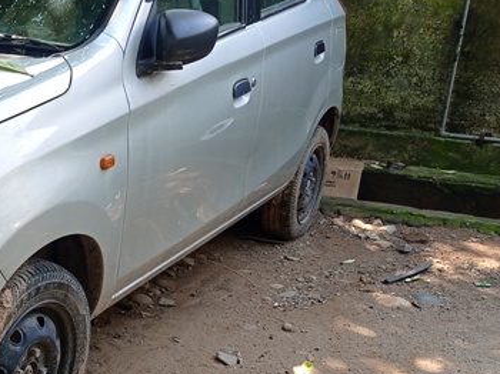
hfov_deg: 28.0
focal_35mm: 64
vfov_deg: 22.8
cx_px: -26
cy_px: 258
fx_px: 924
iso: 101
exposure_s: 1/401
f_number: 1.79
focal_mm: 4.7
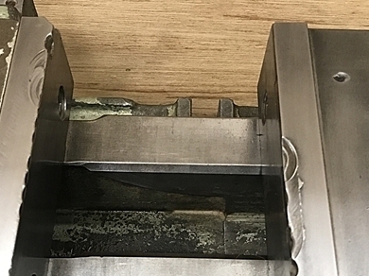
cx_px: 184
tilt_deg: -63.1
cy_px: 190
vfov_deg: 31.2
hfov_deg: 41.3
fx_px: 490
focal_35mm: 46
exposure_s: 1/15
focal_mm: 3.99
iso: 80
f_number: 1.8
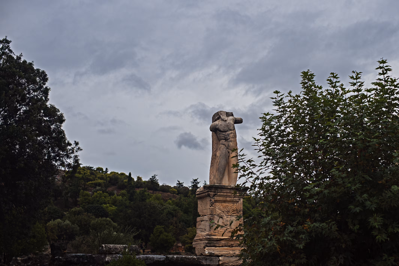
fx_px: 1163
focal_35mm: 105
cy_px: 133
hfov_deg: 19.5
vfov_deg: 13.0
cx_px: 200
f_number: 4
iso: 400
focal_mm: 105
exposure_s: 1/1600
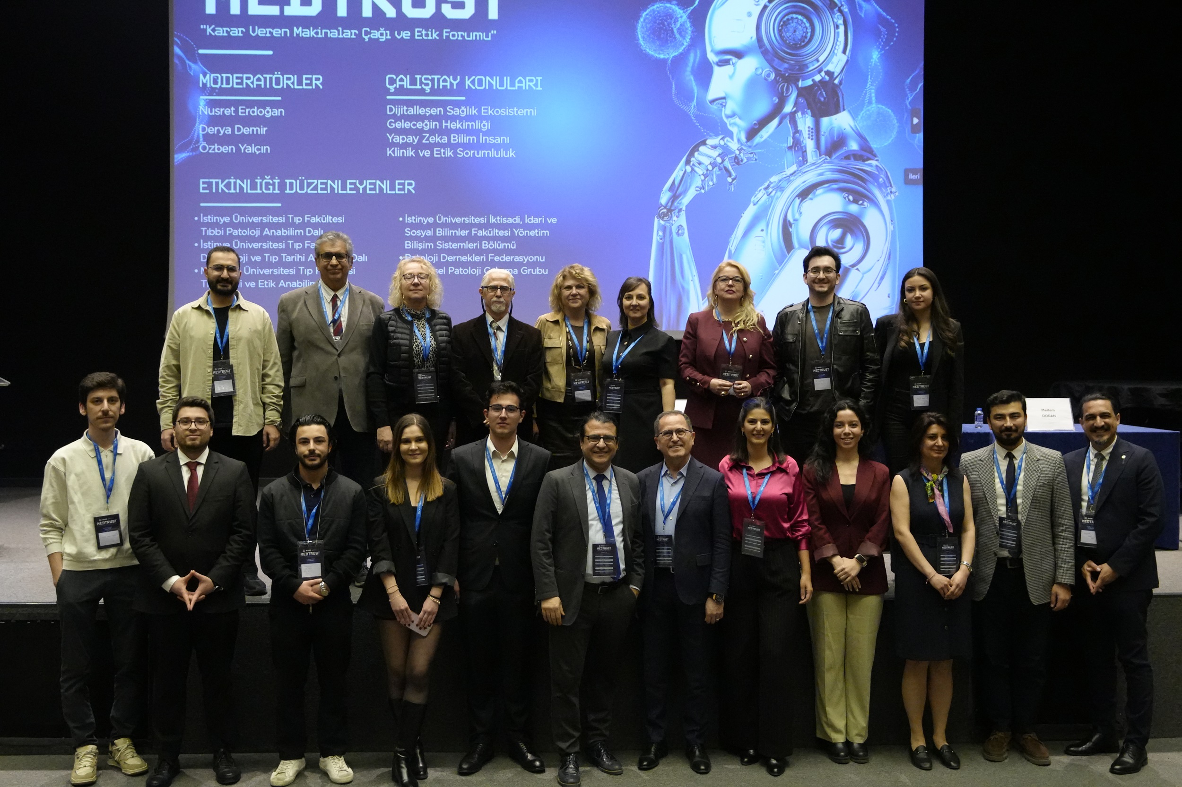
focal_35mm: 34
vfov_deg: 38.4
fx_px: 1133
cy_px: 394
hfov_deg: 55.1
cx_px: 591
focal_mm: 23
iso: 6400
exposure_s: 1/160
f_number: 2.8
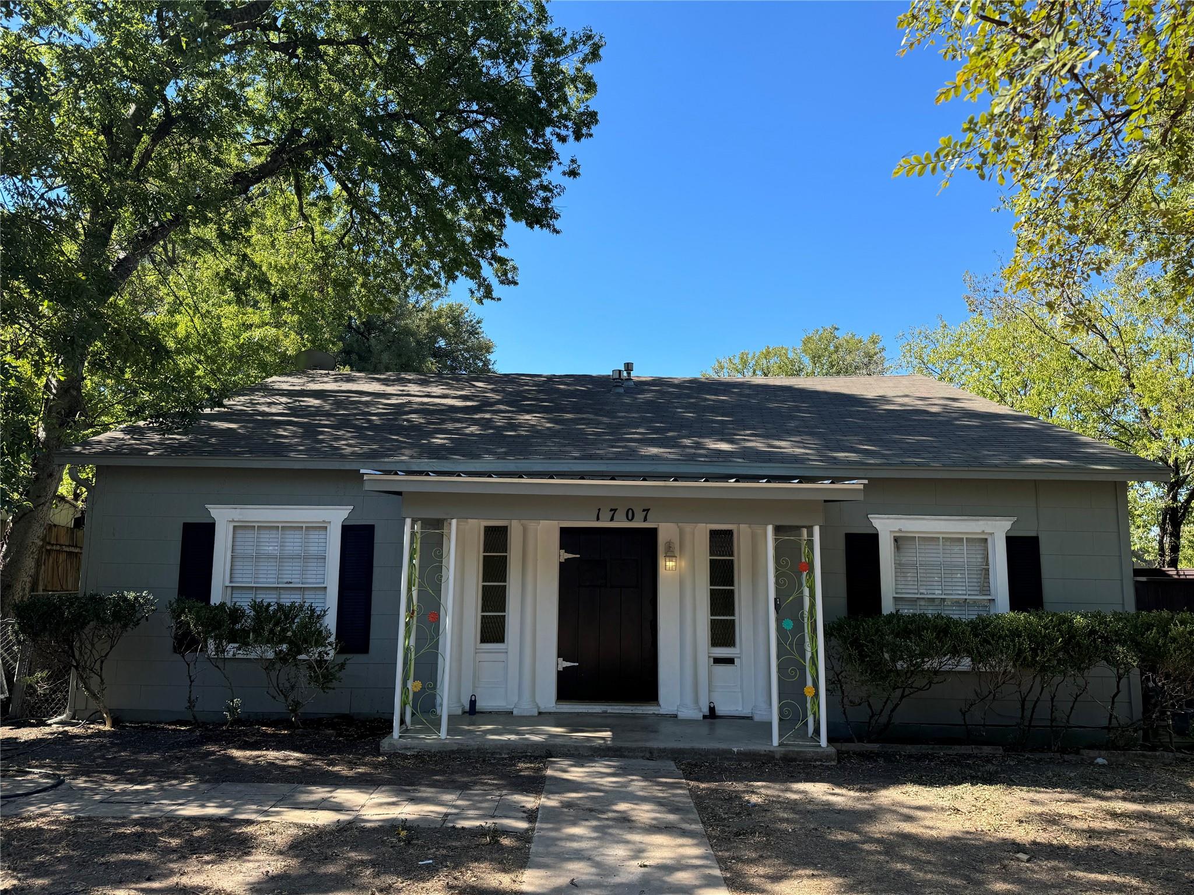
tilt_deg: +7.6
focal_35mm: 24
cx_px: 597
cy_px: 448
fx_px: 828
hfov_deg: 71.6
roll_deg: -1.0
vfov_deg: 56.8
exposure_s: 1/1869
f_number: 1.78
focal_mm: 6.76
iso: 80
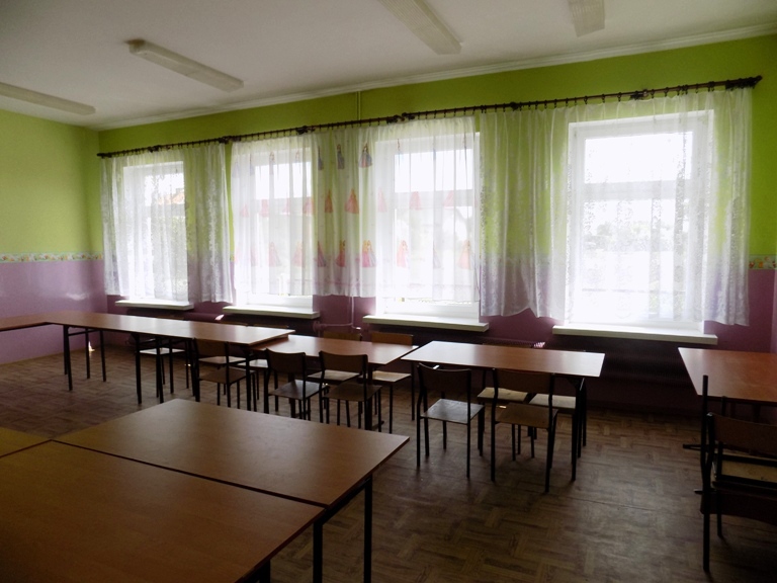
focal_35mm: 23
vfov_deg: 58.9
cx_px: 388
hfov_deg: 73.9
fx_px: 516
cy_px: 292
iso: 80
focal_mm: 4
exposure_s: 1/160
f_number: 3.1
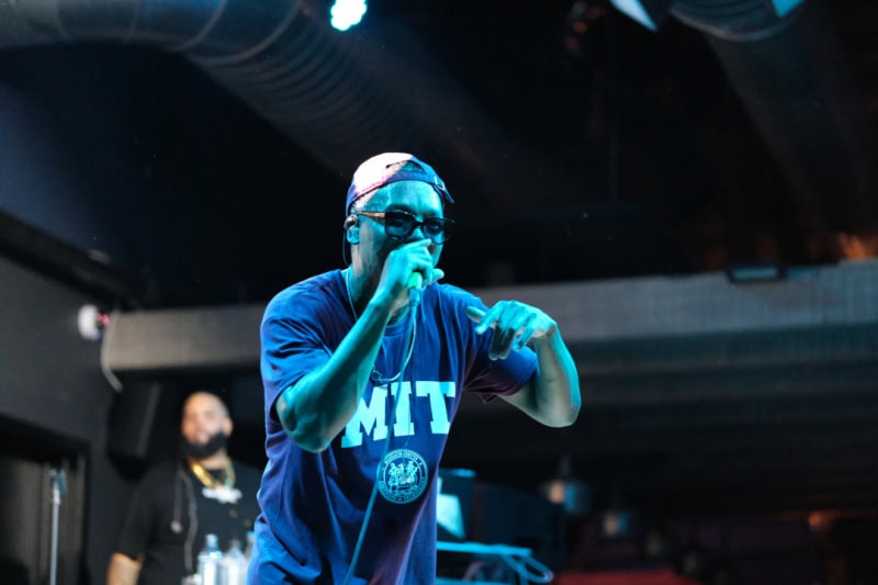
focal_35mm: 84
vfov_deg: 16.3
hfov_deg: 24.2
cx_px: 439
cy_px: 292
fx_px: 2048
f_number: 1.4
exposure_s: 1/210
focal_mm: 56
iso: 8000
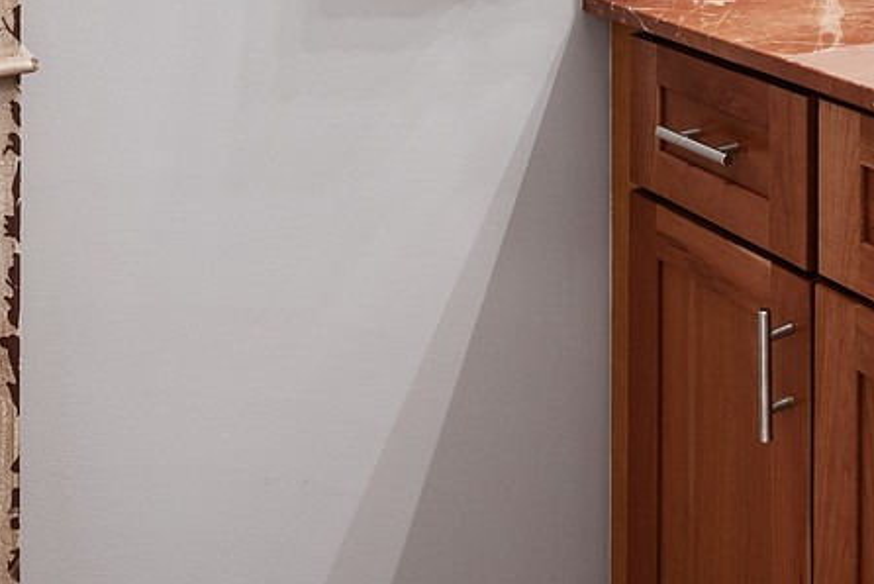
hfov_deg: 33.4
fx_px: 1409
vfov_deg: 20.1
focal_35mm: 58
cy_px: -296
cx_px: 705
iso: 200
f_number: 9
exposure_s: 1/3
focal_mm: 16
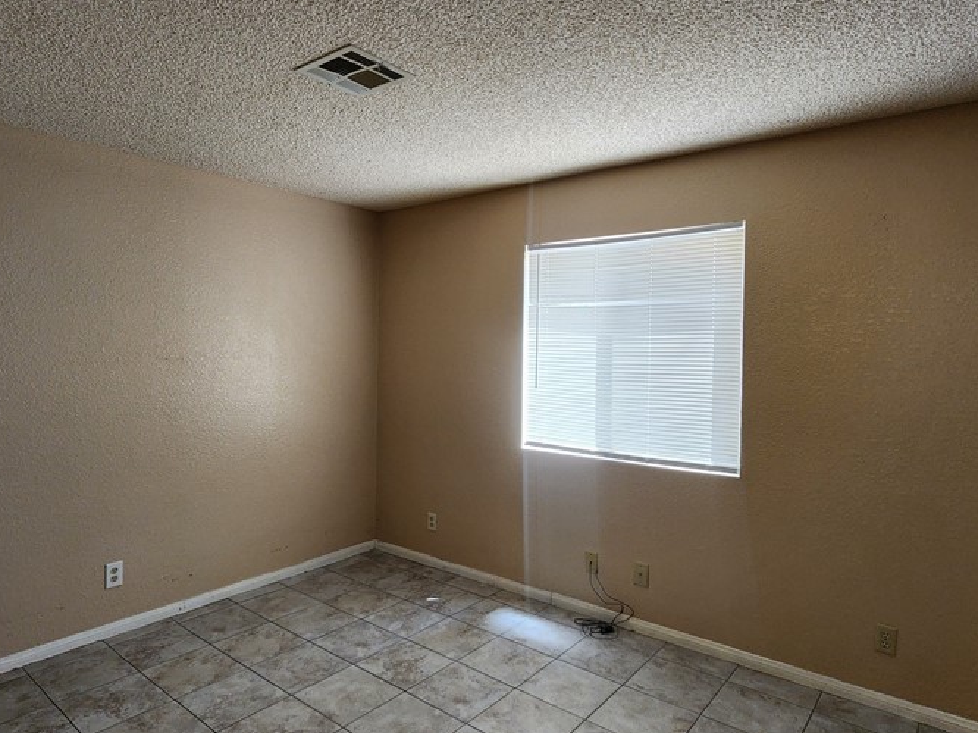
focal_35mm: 20
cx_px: 454
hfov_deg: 81.6
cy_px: 353
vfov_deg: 65.9
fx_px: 565
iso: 160
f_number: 2.2
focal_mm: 2.2
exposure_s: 1/60
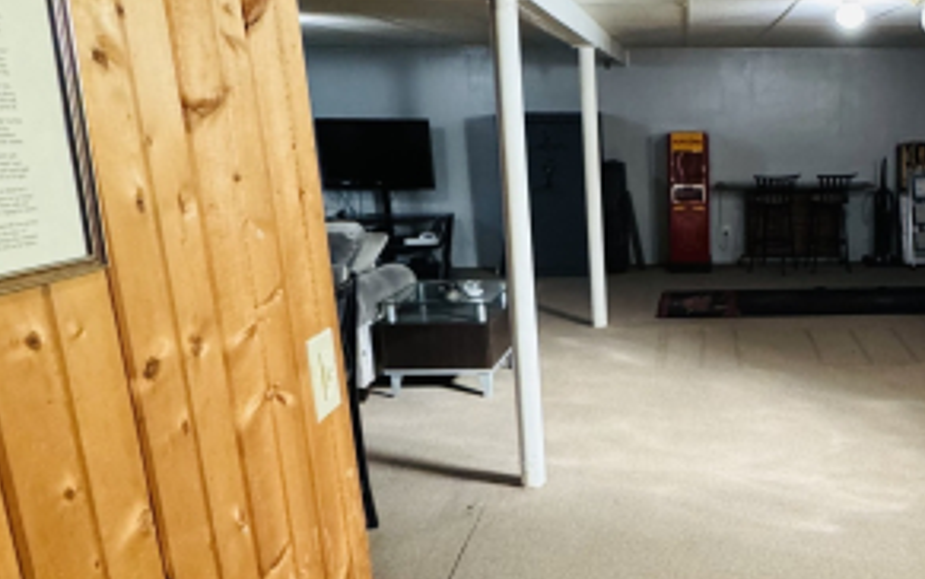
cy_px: 320
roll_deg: +0.1
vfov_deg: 37.3
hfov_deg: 52.6
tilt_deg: -14.5
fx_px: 857
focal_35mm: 34
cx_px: 753
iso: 800
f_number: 2.2
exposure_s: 1/60
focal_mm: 2.22
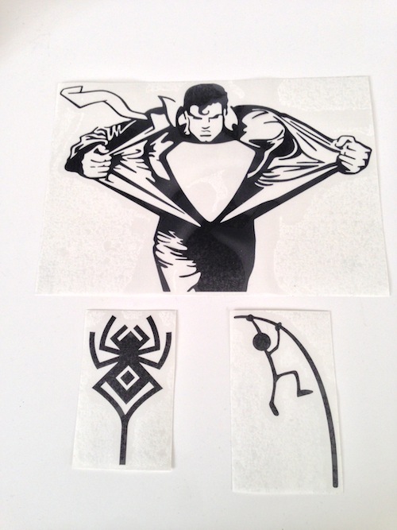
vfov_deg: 55.4
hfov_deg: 42.9
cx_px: 198
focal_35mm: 33
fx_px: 505
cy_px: 265
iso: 64
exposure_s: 1/60
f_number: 2.4
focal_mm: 4.13
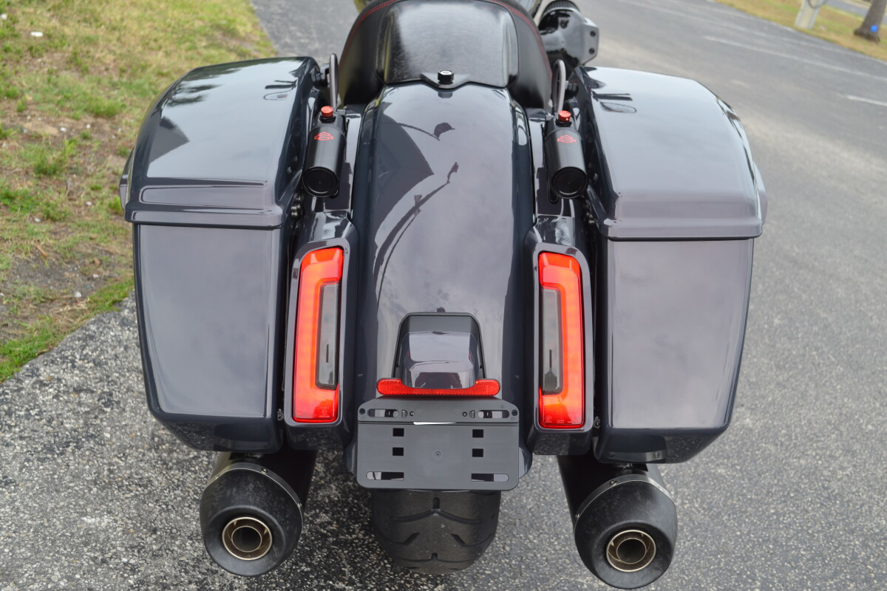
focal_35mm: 42
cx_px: 444
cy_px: 296
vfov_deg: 31.9
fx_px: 1035
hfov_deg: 46.4
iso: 200
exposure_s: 1/125
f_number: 5.6
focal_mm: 28
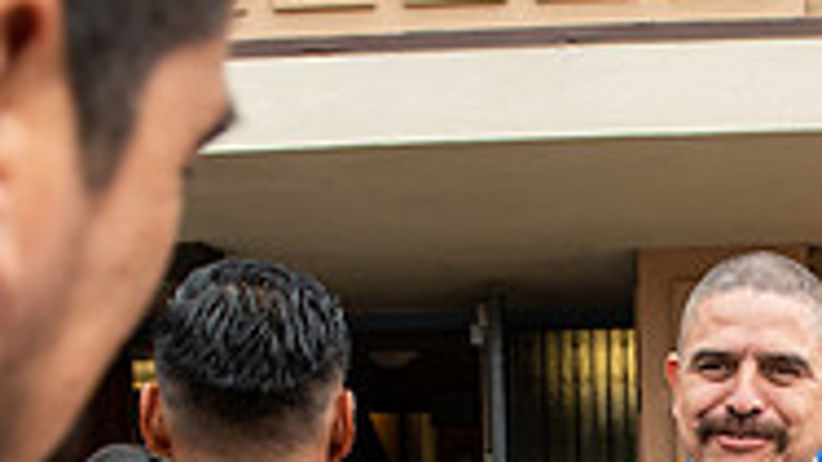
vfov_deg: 14.2
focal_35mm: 78
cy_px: 737
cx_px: 664
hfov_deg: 26.7
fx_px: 1699
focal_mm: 24
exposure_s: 1/160
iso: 400
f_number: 5
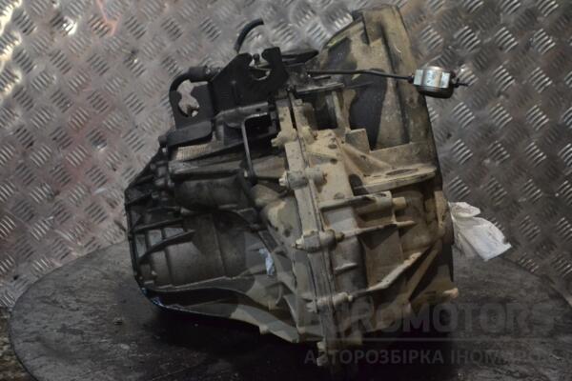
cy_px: 190
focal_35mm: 72
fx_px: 1144
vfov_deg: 18.9
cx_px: 286
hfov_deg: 28.1
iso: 3200
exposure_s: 1/160
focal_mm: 48
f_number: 6.3
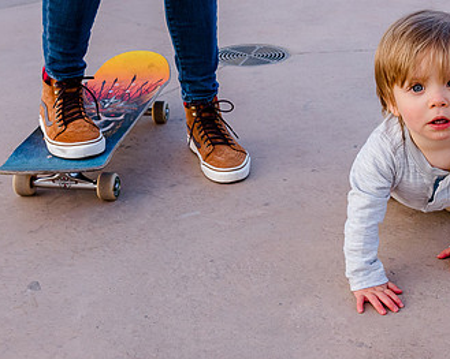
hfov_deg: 30.5
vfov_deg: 24.6
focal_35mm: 62
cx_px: 246
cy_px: 162
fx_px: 825
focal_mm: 27
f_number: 7.1
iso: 1250
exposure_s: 1/500
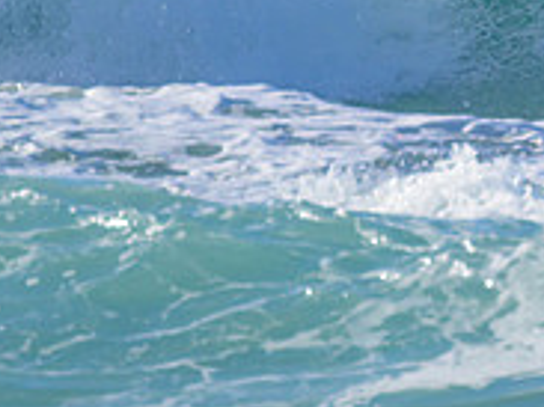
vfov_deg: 0.6
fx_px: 39404
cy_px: -129
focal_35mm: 2509
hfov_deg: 0.8
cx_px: 838
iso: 1000
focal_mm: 800
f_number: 11
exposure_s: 1/2000
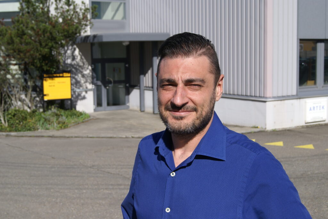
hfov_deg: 37.8
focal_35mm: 52
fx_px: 479
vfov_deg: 25.8
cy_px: 110
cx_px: 164
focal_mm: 35
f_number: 9
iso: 100
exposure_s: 1/250
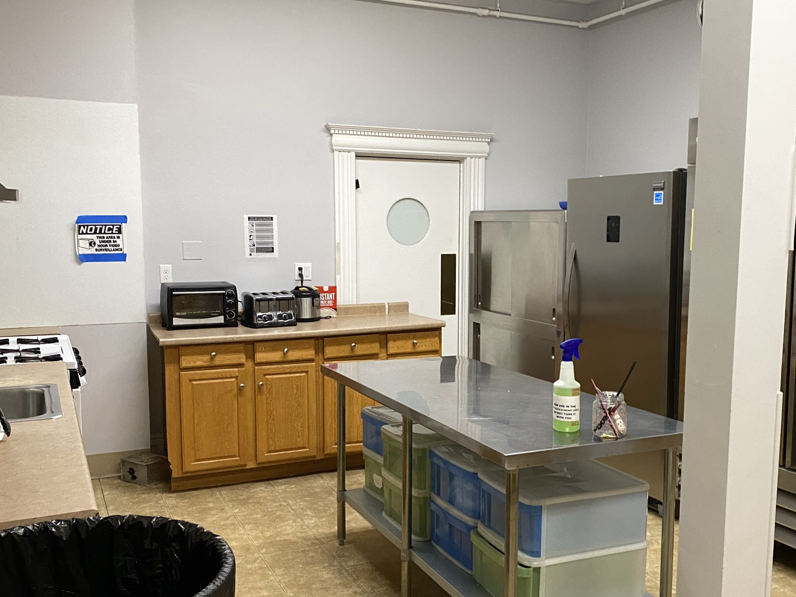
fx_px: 828
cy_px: 337
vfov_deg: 39.6
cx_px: 457
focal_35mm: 36
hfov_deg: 51.2
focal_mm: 4.25
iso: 250
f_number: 1.8
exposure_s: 1/60
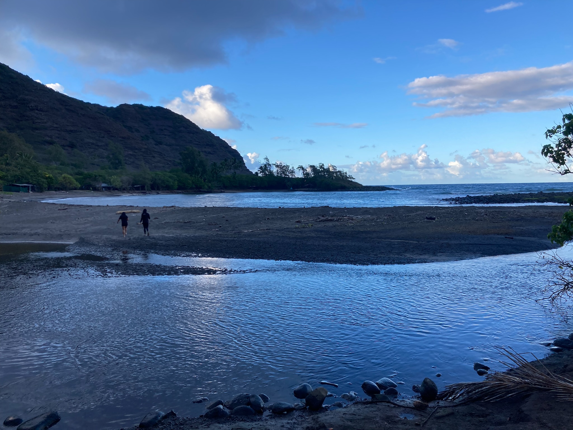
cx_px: 286
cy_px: 215
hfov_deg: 63.4
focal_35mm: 28
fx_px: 463
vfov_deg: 49.7
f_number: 1.8
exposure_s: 1/704
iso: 20
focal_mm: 3.99
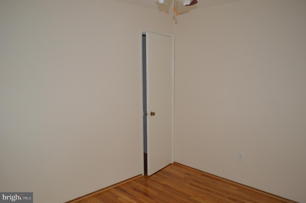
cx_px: 153
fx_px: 229
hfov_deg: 67.4
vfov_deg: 47.8
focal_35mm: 27
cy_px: 102
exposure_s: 1/60
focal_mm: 18
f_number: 3.5
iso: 800
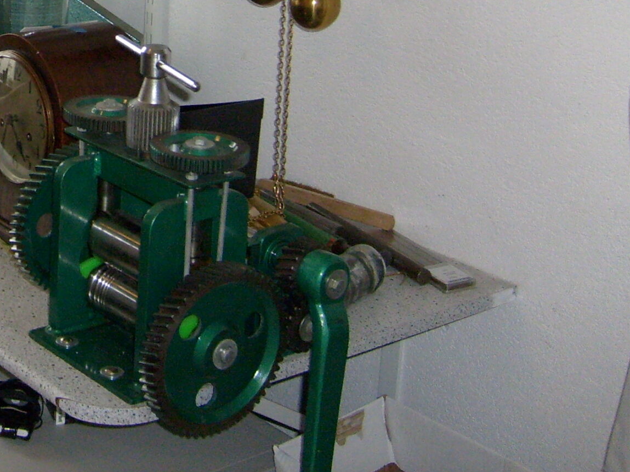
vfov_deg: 18.2
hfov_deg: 23.5
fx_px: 1420
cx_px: -57
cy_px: -43
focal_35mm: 78
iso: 100
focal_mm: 5.8
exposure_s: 1/45
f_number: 2.8
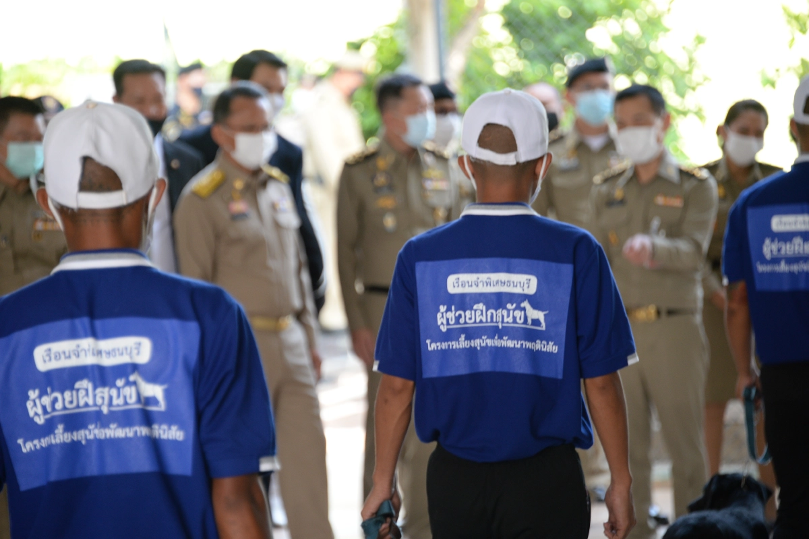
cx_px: 404
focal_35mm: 210
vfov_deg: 6.5
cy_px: 270
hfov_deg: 9.8
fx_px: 4717
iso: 1250
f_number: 5.6
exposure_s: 1/250
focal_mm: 210
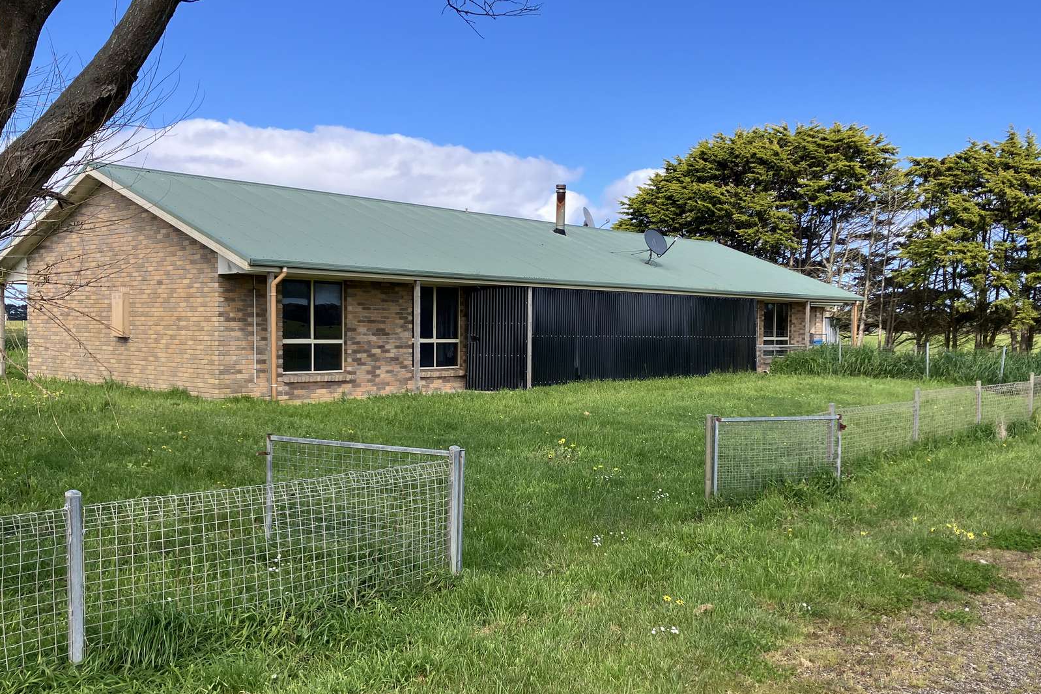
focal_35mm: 35
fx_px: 1012
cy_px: 383
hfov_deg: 54.4
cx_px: 548
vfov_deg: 37.8
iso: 32
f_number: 1.8
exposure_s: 1/1156
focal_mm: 3.99
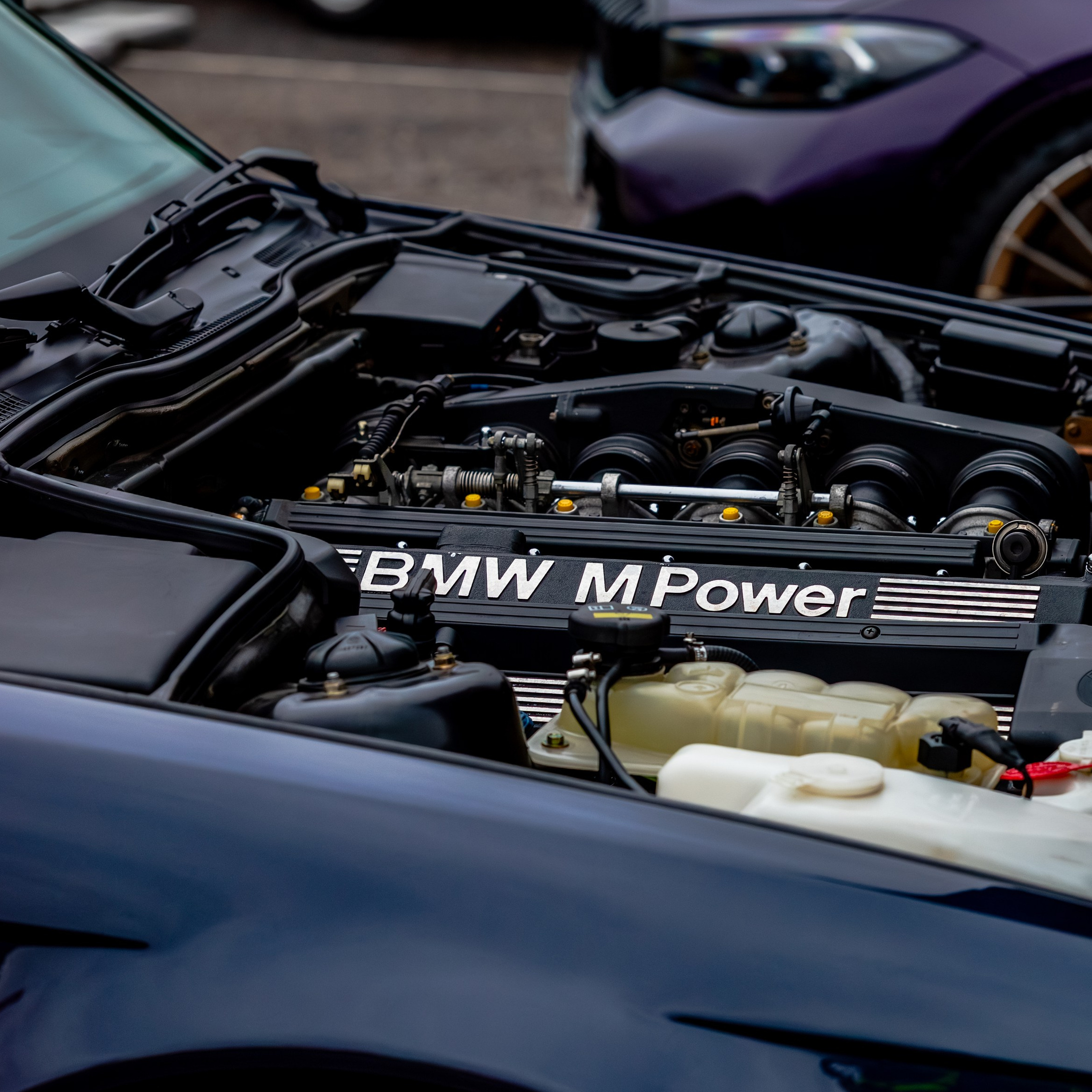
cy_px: 455
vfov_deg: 13.7
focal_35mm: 127
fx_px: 4533
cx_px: 632
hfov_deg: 13.7
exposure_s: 1/200
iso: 800
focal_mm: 85
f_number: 4
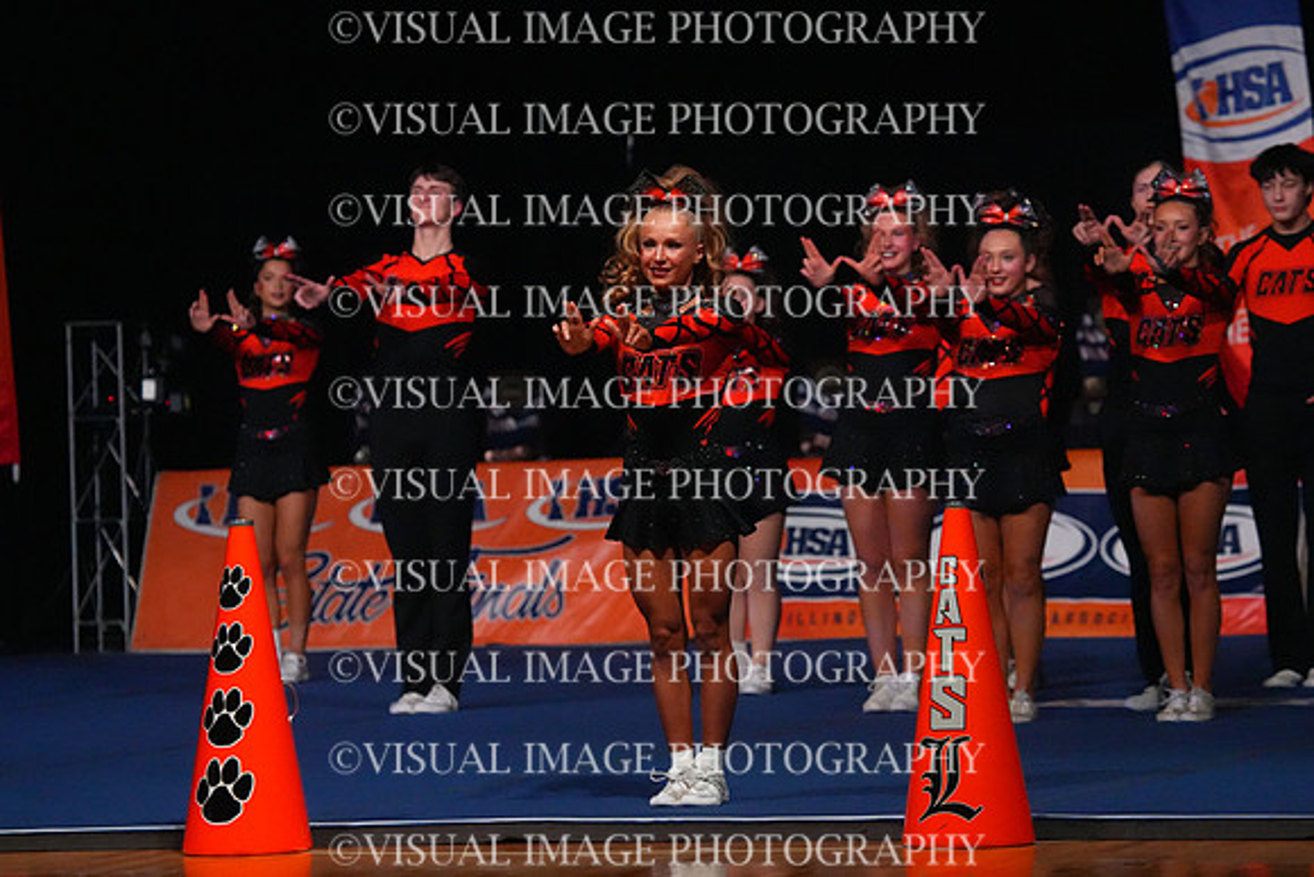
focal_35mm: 200
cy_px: 438
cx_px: 657
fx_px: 7301
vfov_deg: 6.9
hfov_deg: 10.3
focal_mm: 200
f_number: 5.6
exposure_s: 1/1250
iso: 16000
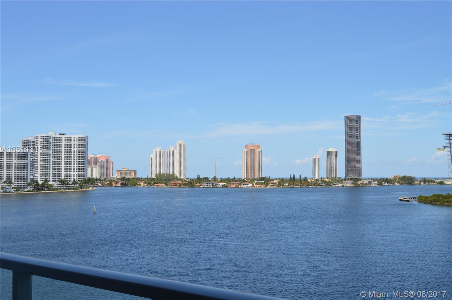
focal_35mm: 39
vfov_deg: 34.1
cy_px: 150
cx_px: 226
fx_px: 489
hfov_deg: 49.6
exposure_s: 1/250
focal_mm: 26
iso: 100
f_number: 8
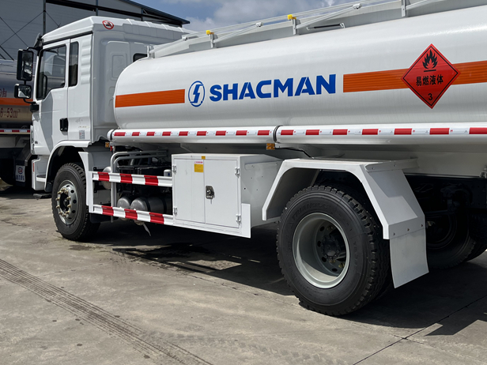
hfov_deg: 48.0
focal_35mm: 38
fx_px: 535
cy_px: 121
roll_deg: -0.1
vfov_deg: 37.3
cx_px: 334
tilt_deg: -0.5
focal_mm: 5.1
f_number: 1.6
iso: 50
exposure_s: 1/7874
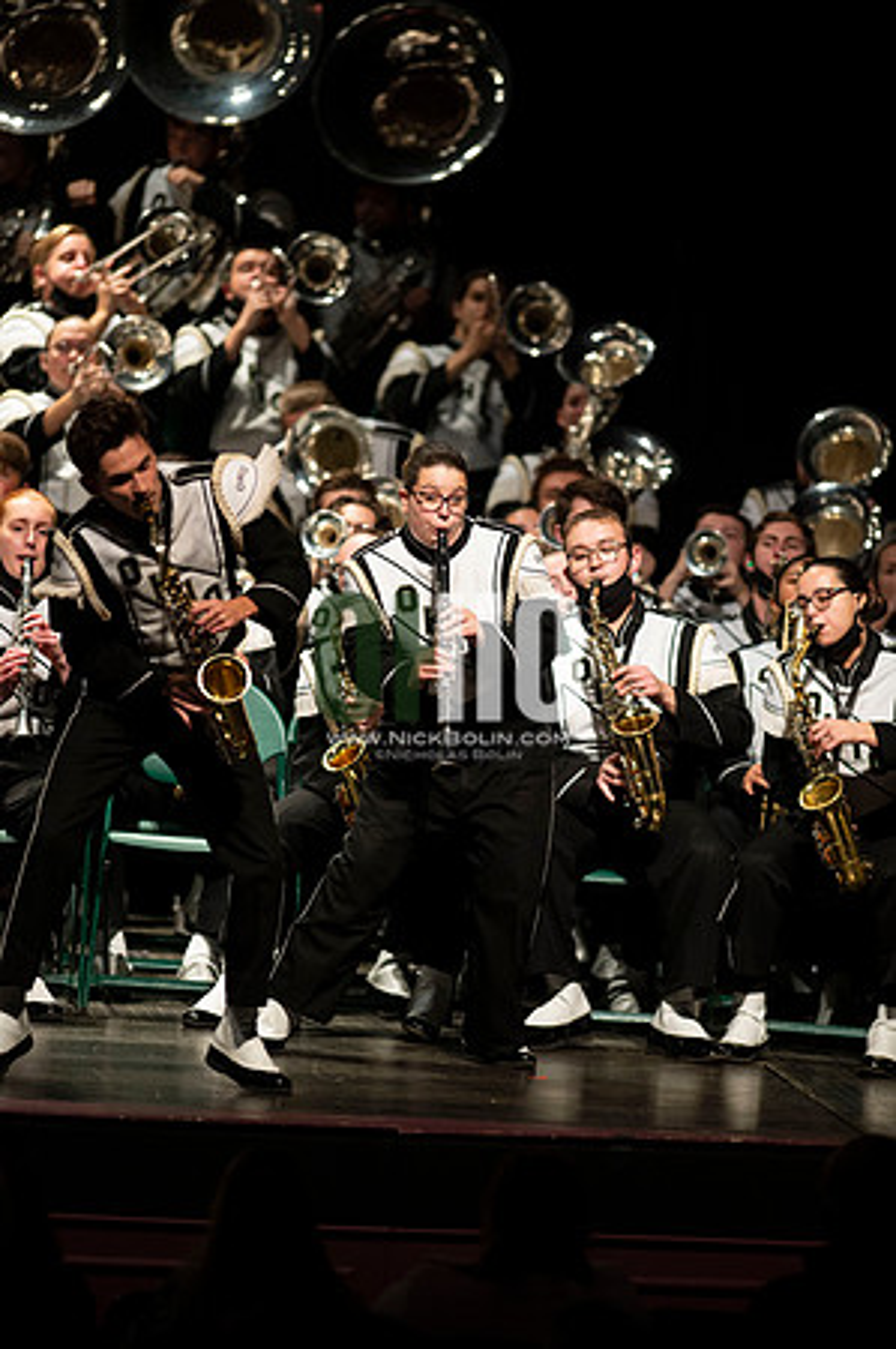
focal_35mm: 300
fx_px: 11225
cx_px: 448
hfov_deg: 4.6
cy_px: 674
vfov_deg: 6.9
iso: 3200
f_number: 2.8
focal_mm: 300
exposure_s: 1/500
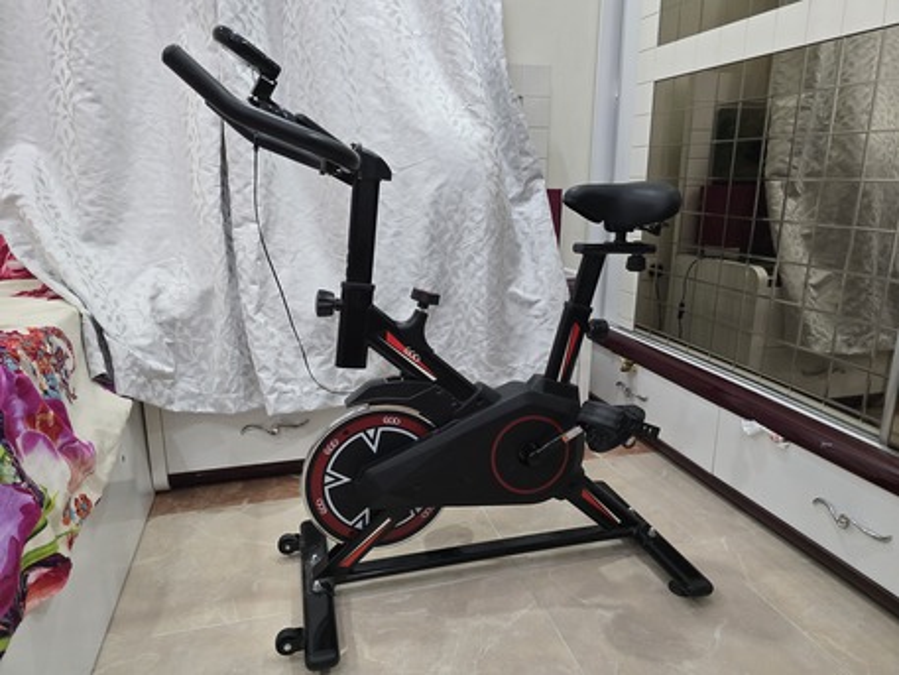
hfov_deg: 73.9
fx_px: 597
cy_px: 338
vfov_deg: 58.9
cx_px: 450
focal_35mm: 23
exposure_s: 1/120
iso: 800
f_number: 1.7
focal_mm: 6.3
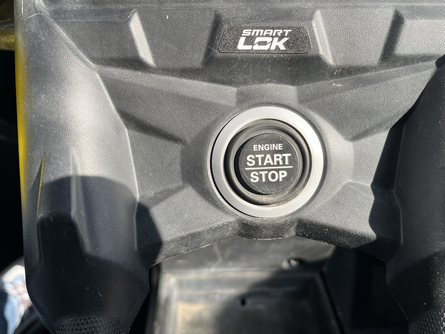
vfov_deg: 48.2
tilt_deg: -23.6
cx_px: 243
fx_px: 373
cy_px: 173
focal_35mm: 29
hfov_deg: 61.5
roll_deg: -2.6
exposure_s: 1/668
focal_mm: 5.1
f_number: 1.6
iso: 50
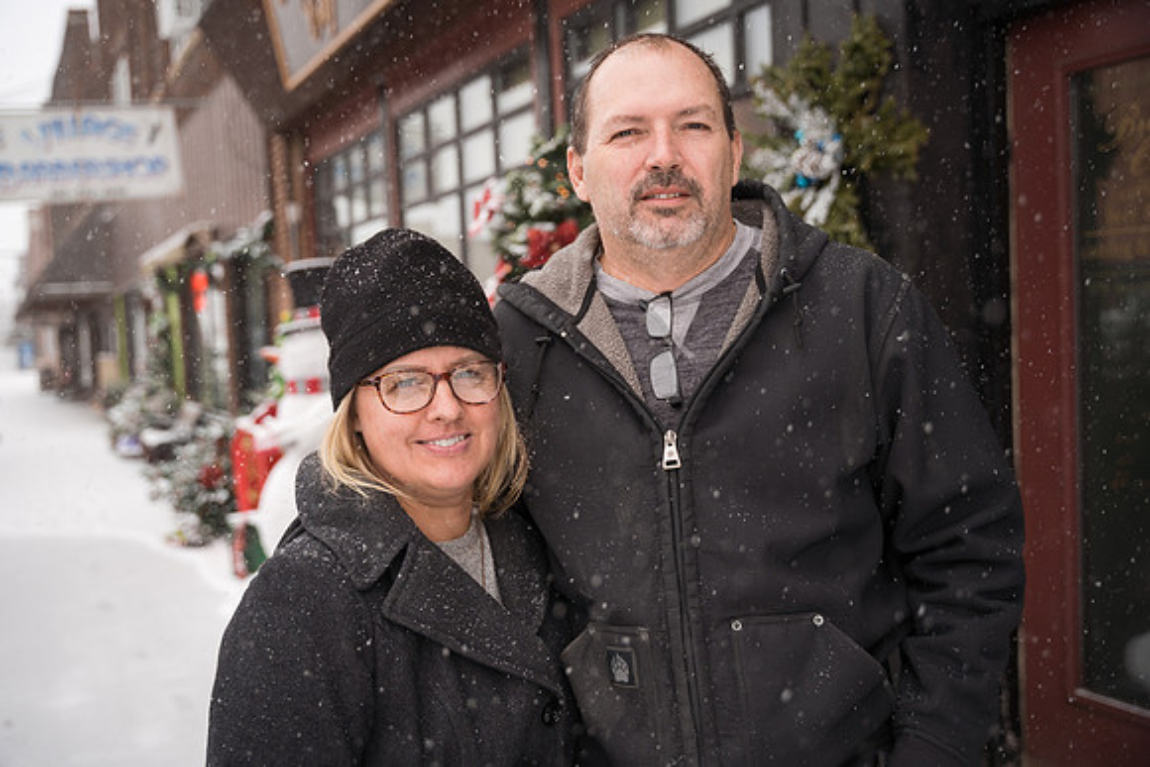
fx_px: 1181
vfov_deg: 36.0
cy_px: 381
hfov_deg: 51.9
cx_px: 554
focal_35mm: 37
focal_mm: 35.7
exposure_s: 1/400
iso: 250
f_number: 2.8
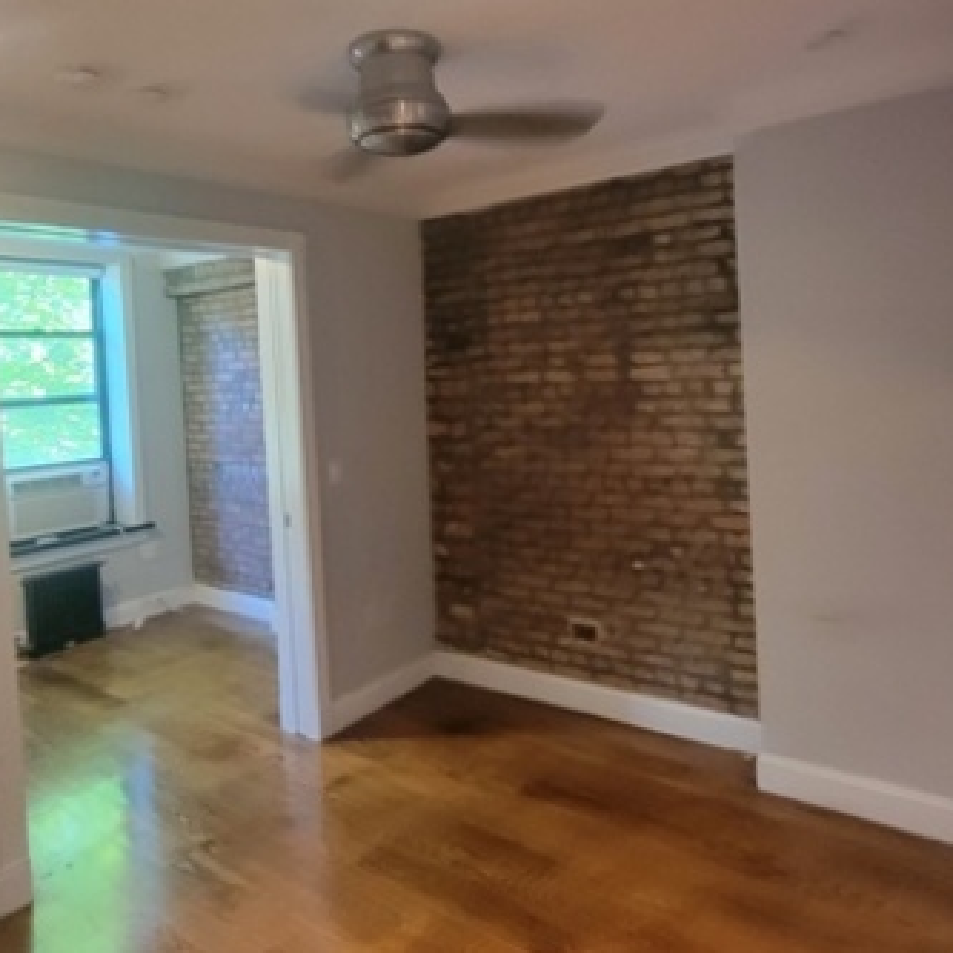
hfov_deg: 67.1
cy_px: 372
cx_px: 434
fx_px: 716
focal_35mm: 23
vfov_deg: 66.5
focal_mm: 2.2
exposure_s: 1/30
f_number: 2.2
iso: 640
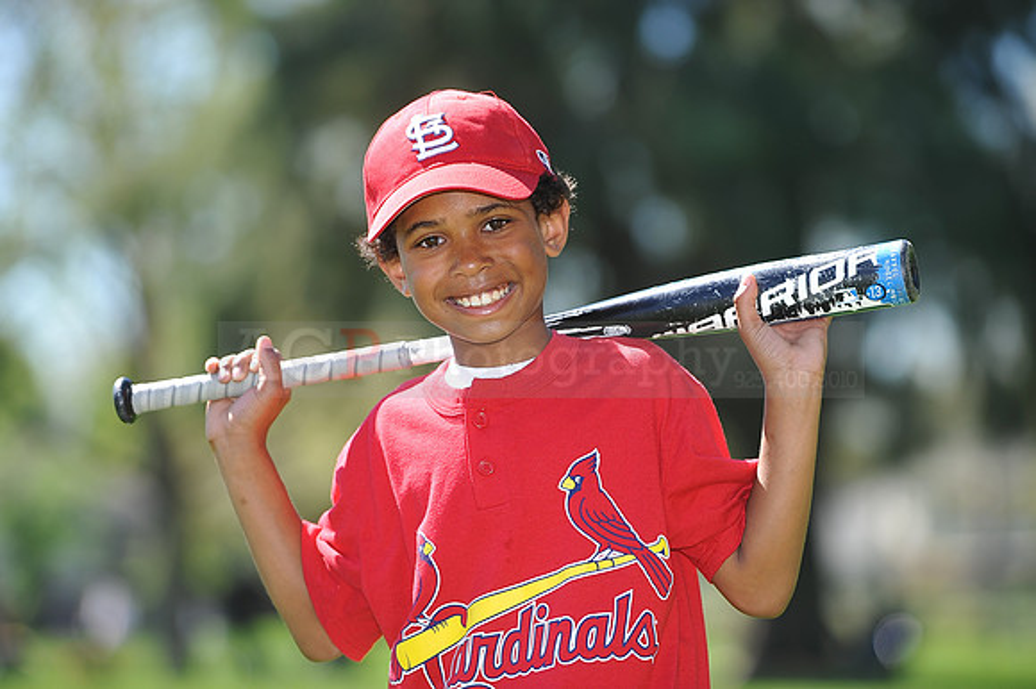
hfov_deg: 10.3
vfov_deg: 6.9
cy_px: 344
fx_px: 5752
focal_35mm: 200
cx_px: 518
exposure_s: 1/500
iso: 200
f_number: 4.5
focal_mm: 200
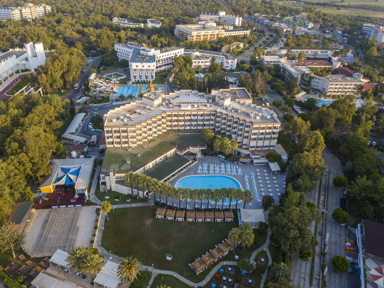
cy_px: 144
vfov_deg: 53.0
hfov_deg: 67.3
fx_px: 288
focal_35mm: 26
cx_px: 192
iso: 100
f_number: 2.2
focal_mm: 4.73
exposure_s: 1/240
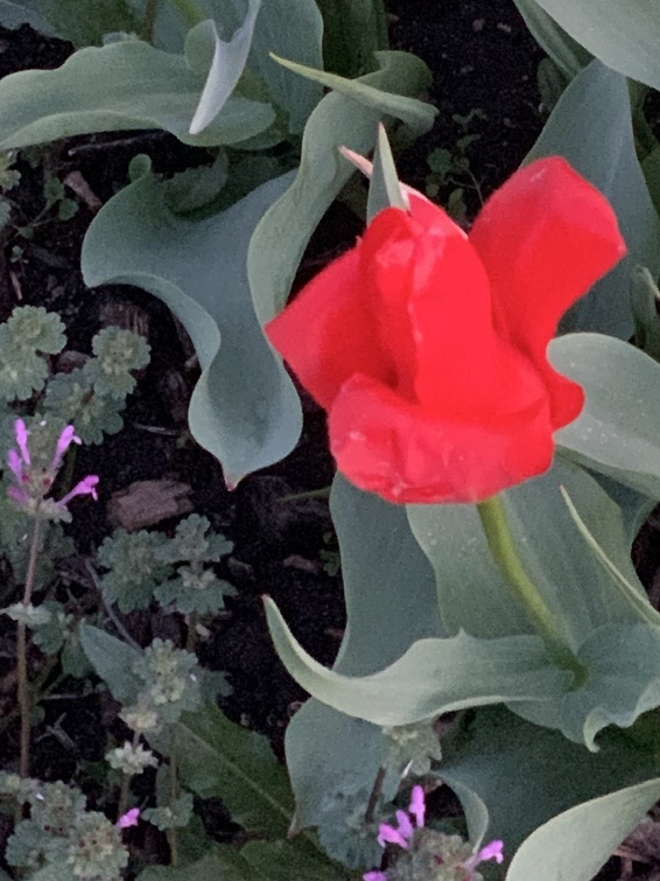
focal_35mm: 141
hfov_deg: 10.4
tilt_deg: -44.2
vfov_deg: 13.5
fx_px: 3585
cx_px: 754
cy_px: -256
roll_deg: +3.6
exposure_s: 1/25
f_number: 2.4
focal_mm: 6
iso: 640
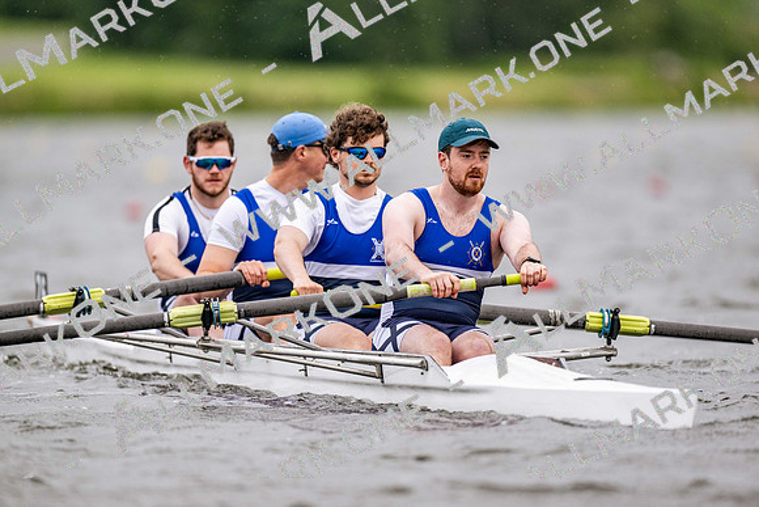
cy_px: 254
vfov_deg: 2.3
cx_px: 380
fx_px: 12652
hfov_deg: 3.4
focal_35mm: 600
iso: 900
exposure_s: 1/2500
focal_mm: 600
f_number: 4
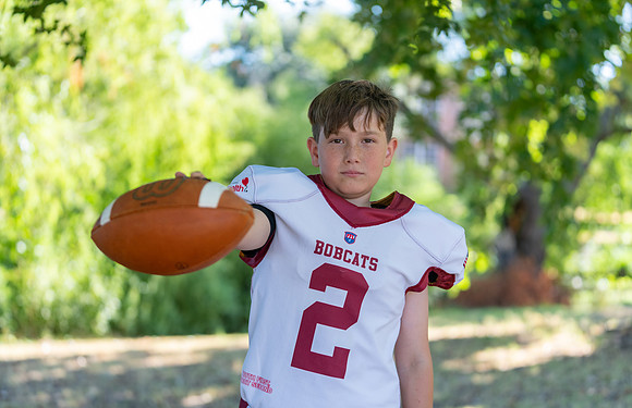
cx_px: 316
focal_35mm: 71
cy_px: 210
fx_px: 1228
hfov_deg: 28.9
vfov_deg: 18.9
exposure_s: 1/320
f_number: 2.8
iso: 200
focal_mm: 70
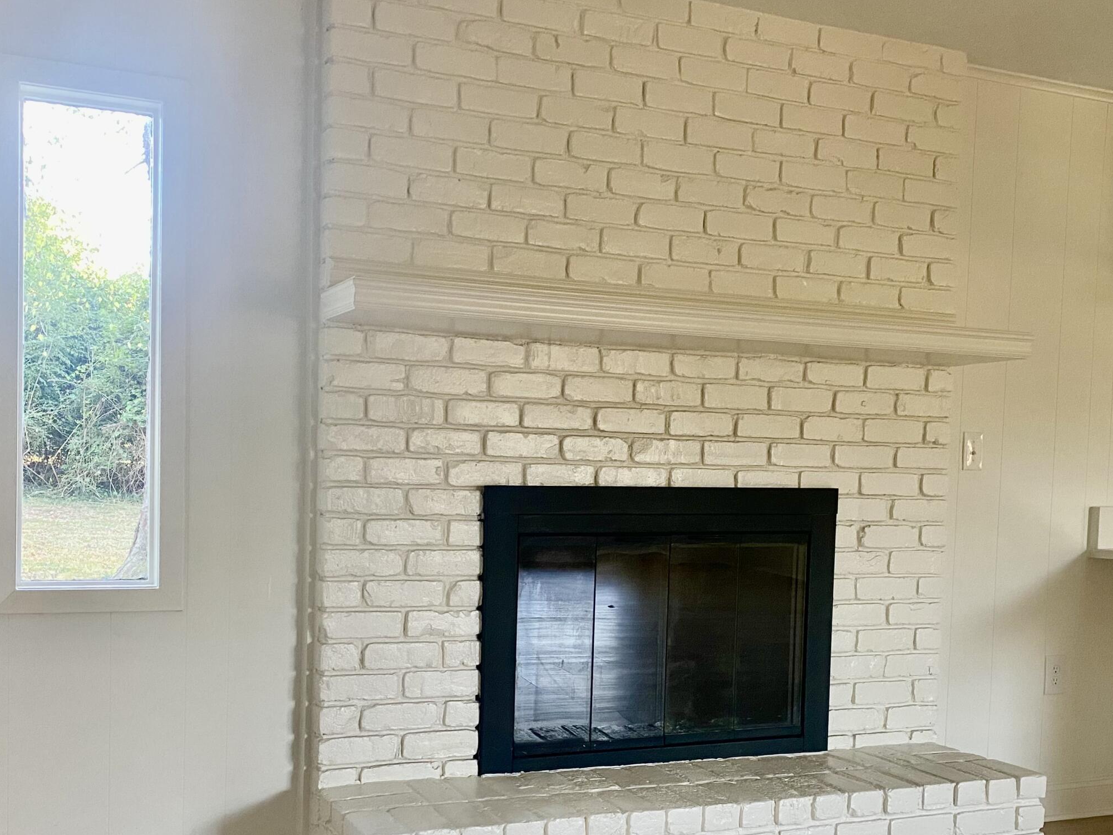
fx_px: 1254
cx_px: 556
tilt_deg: -3.2
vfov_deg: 36.5
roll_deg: -2.1
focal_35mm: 39
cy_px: 536
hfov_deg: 47.9
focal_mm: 4.25
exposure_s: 1/60
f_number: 1.8
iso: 250
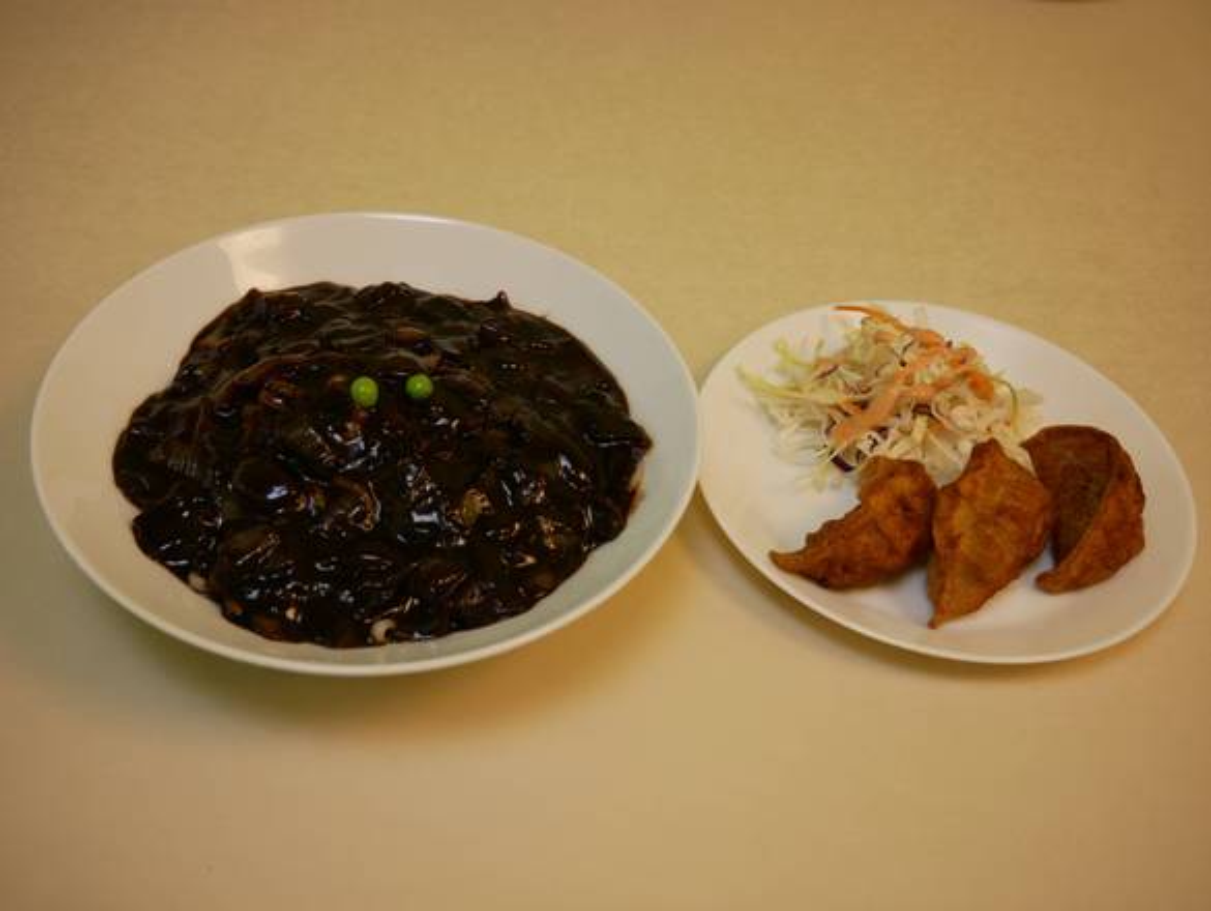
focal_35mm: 44
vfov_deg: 32.9
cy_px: 456
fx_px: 1541
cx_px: 606
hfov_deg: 42.9
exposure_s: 1/8
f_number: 4.2
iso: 200
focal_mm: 22
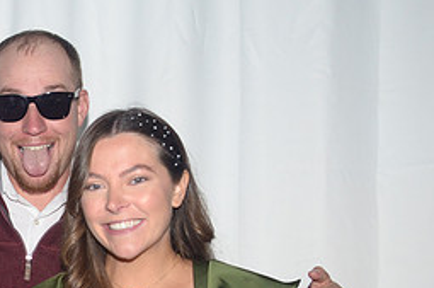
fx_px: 987
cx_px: 3
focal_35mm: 82
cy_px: 297
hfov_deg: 23.8
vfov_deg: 16.2
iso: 800
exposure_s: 1/200
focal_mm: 24
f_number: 4
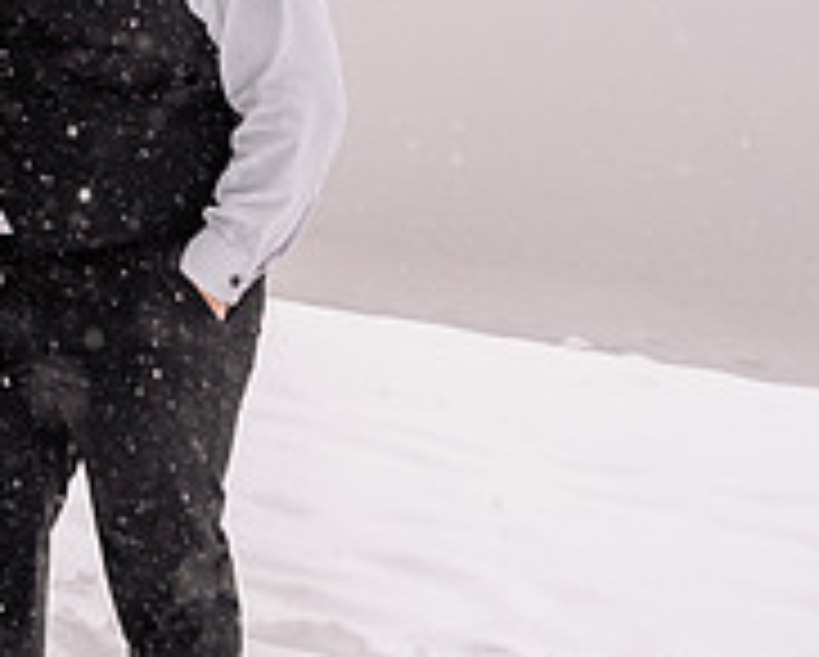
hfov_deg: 17.0
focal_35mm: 108
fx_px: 2621
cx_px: -166
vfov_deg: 14.2
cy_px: 83
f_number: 5
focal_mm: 35
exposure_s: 1/250
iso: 1250
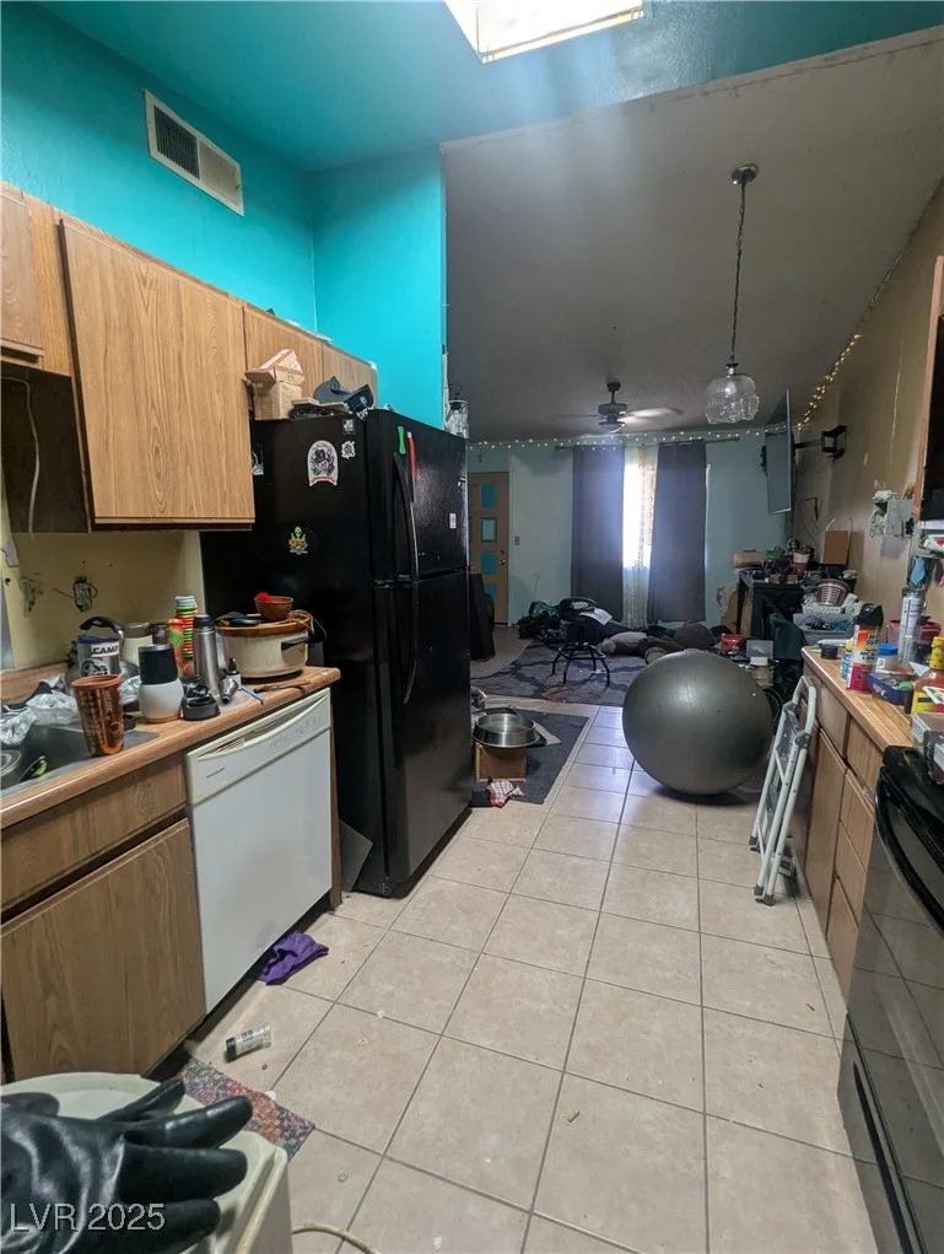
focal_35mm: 16
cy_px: 627
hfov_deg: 78.3
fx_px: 580
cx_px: 472
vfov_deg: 94.4
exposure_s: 1/30
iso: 95
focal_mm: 2.35
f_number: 2.2
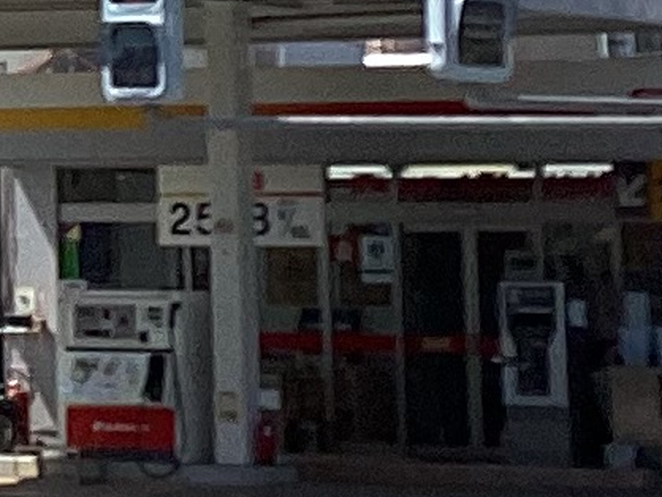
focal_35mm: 242
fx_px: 4631
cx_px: -622
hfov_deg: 7.8
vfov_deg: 6.0
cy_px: -405
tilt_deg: +9.9
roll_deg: -0.9
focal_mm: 3.3
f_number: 2.4
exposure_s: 1/2092
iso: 25
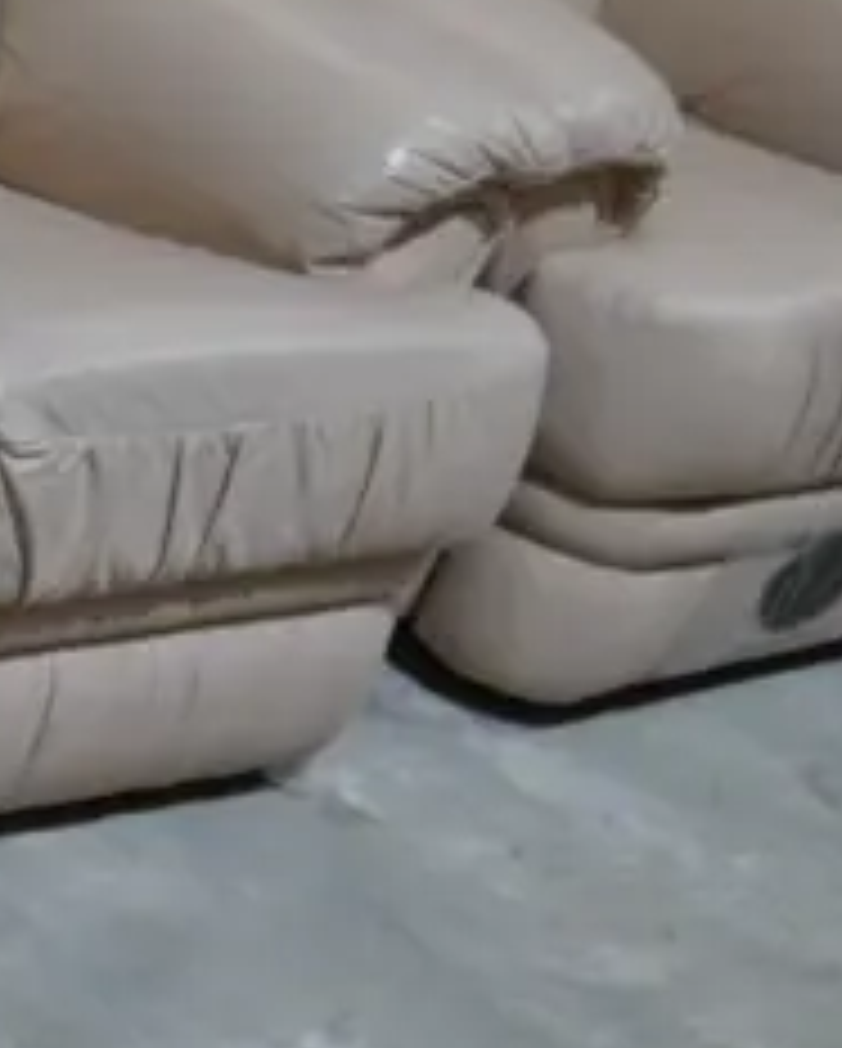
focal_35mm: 120
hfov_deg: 10.7
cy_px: 223
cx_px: -1274
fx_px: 3731
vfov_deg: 15.9
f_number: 3.5
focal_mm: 14
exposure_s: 1/100
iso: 200
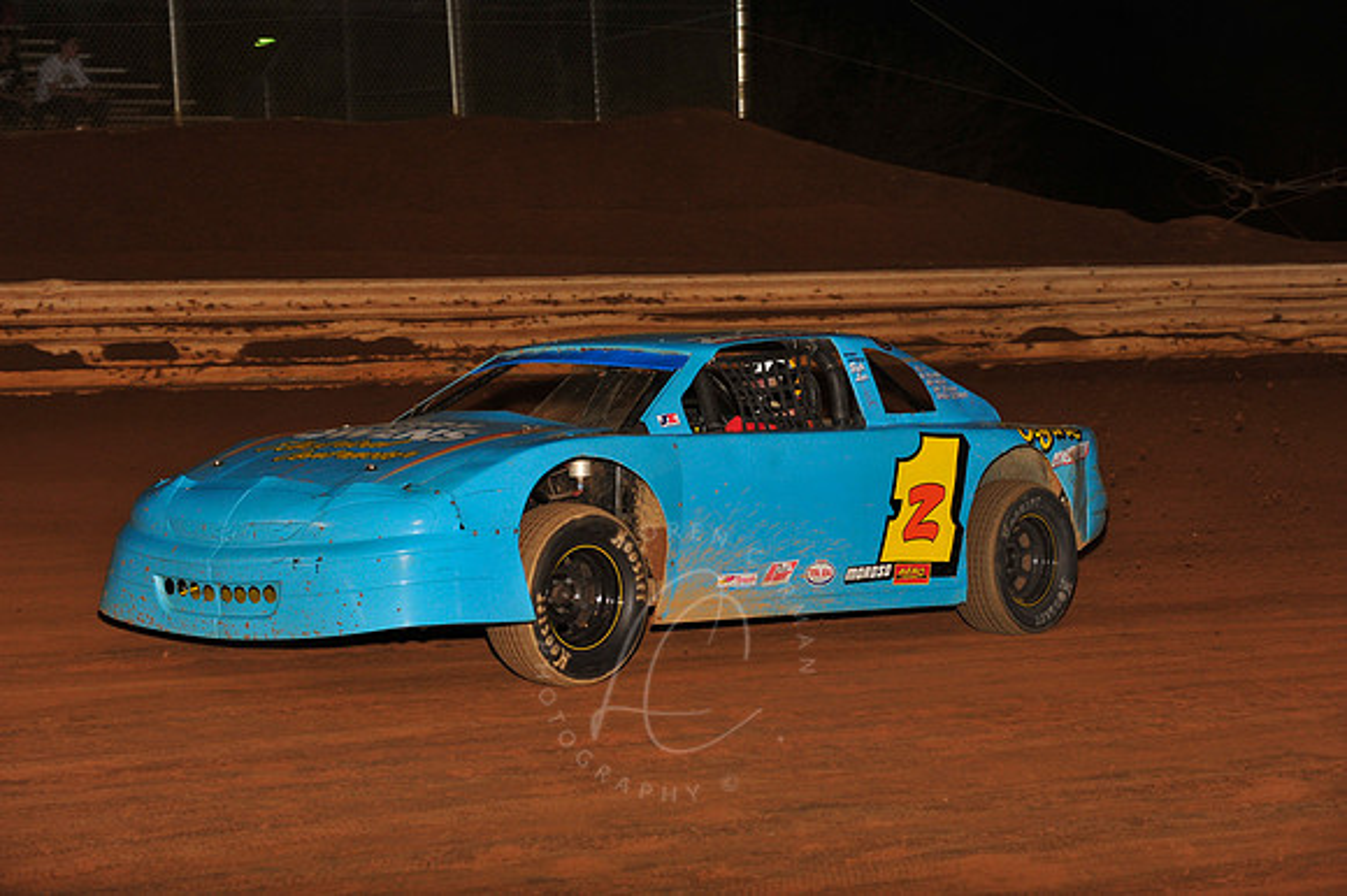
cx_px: 674
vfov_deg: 13.0
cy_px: 448
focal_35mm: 105
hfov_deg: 19.5
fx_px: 3926
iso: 1000
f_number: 6.3
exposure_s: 1/320
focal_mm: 105
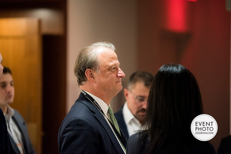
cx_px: 116
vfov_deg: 6.8
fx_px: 1296
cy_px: 77
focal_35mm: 202
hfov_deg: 10.2
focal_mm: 200
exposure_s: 1/125
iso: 1600
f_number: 2.8
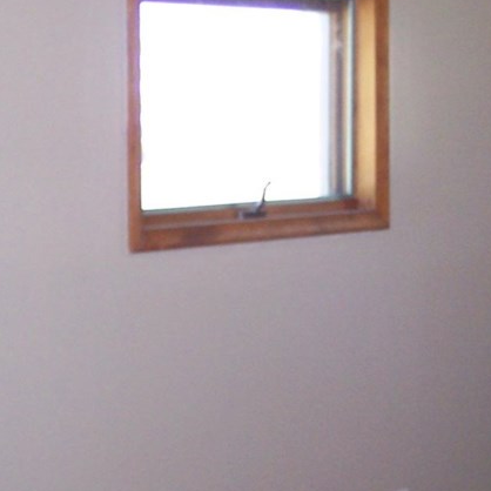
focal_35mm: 116
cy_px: 229
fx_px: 1862
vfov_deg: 15.0
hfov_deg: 15.0
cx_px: 283
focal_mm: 8
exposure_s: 1/30
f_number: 2.8
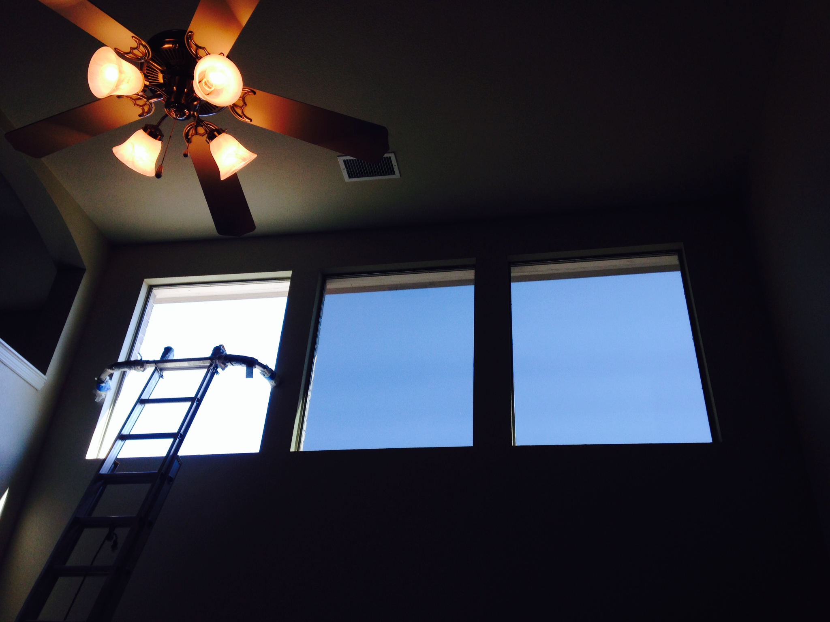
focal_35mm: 33
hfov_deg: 55.4
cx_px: 415
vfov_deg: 42.9
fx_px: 791
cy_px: 311
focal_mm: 4.12
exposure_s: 1/157
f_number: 2.4
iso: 50
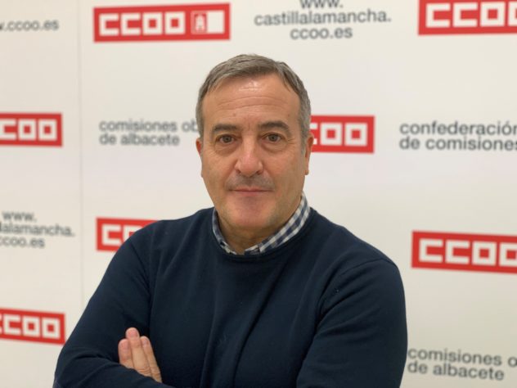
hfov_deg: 36.8
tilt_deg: -4.7
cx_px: 258
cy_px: 194
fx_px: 777
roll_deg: -0.7
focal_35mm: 52
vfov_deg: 28.0
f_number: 2.4
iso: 80
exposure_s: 1/50
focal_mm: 6
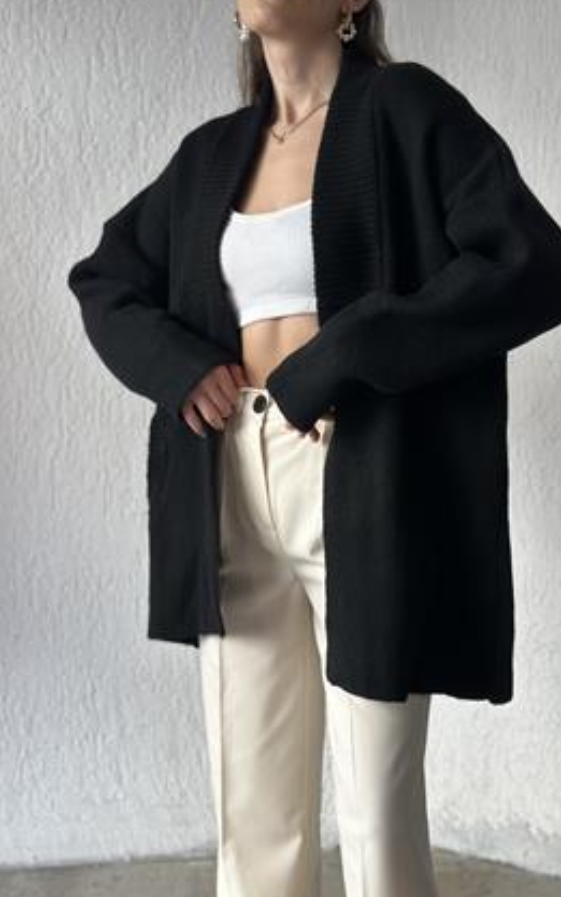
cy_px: 445
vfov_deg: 38.9
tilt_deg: -6.0
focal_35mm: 52
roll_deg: -0.5
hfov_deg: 24.9
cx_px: 305
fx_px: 1271
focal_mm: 6.86
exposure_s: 1/121
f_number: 1.78
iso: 125
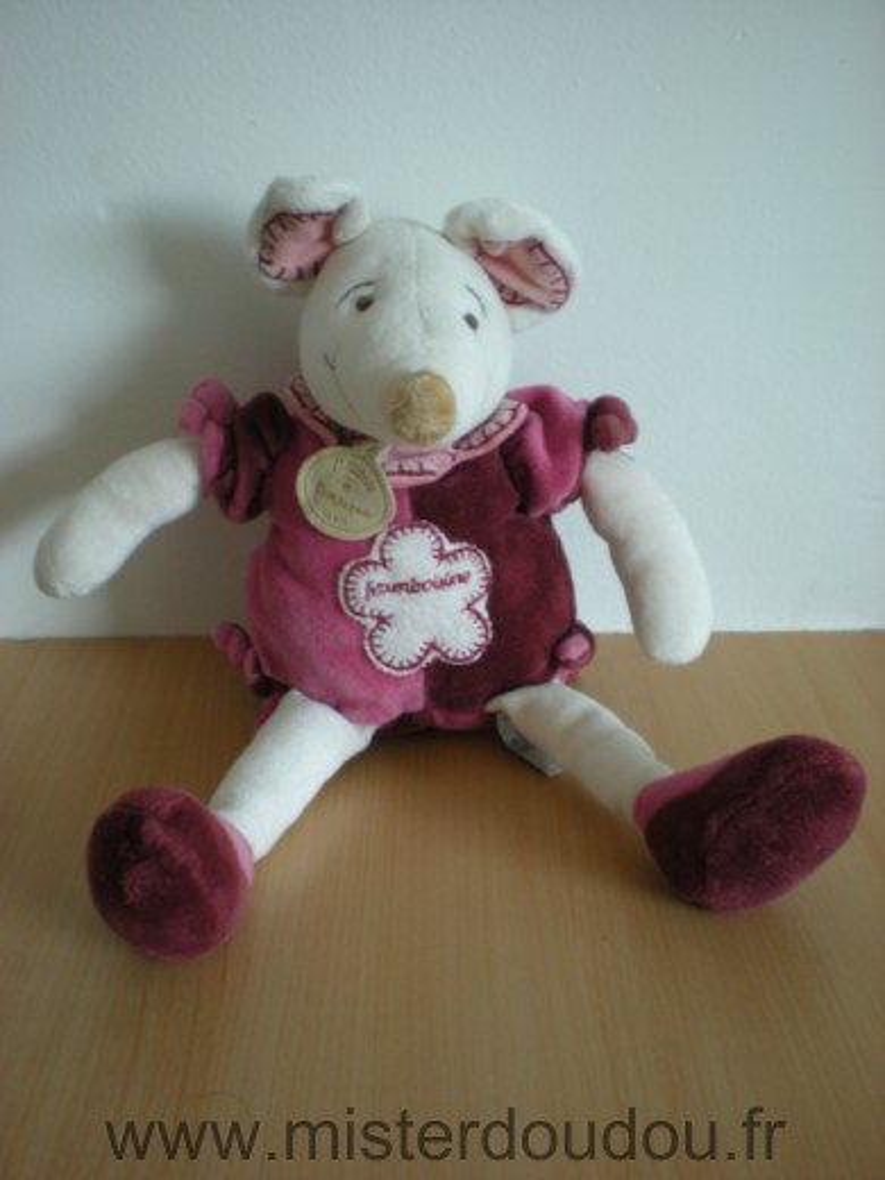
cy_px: 590
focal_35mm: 38
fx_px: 1295
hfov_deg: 37.7
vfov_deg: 49.0
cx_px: 442
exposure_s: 1/12.6
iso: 200
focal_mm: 6.3
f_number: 3.1
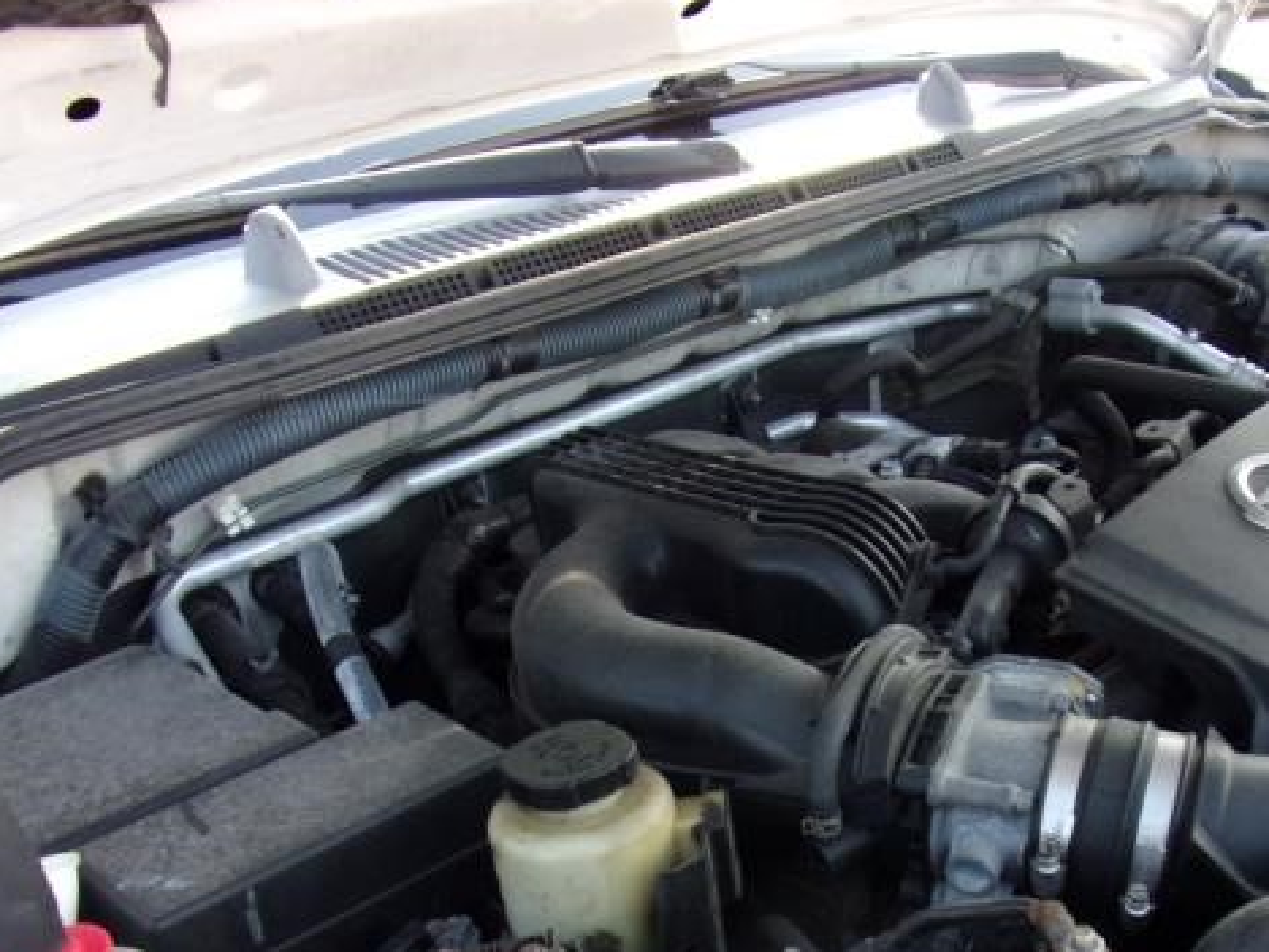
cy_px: 795
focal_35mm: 41
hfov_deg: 44.8
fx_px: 1503
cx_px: 887
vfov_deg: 33.8
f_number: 3.3
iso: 80
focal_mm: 4.3
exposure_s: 1/80
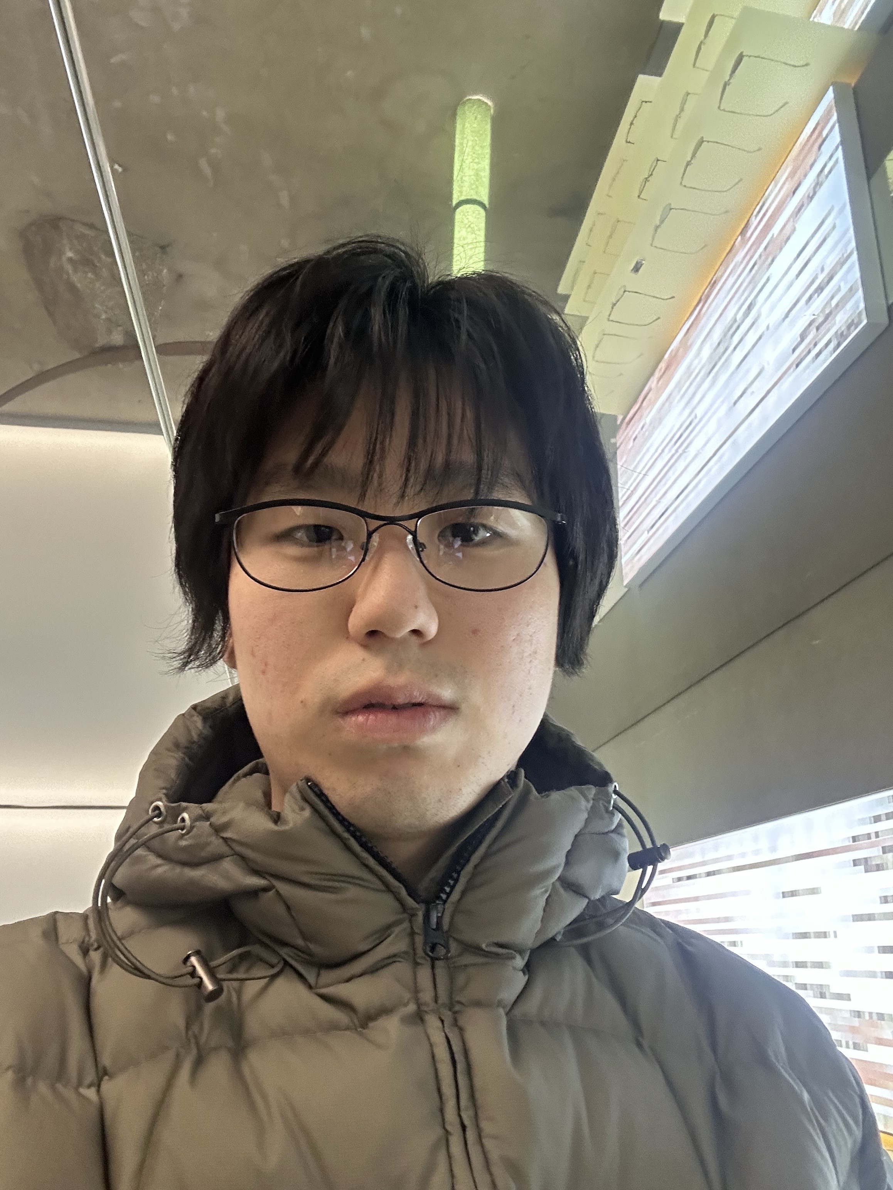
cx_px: 446
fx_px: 1032
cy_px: 595
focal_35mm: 30
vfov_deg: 60.0
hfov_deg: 46.8
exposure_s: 1/40
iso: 250
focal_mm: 2.69
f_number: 1.9
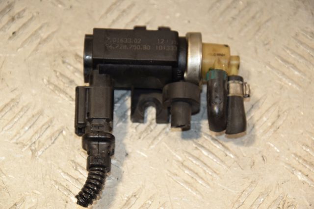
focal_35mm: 158
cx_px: 157
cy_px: 104
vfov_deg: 8.7
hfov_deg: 13.0
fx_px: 1373
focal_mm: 105
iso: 800
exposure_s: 1/200
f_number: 7.1
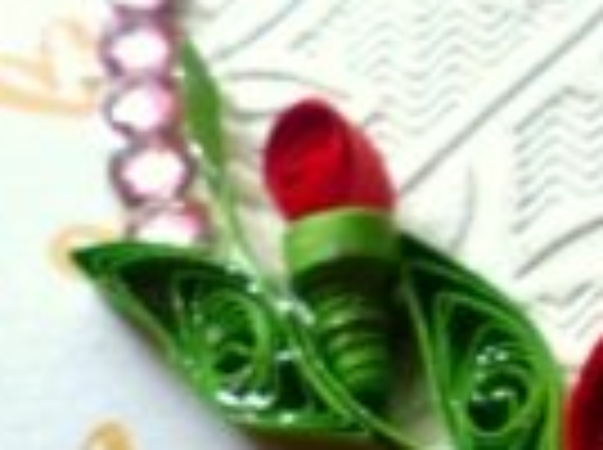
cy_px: 333
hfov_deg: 14.7
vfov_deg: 13.1
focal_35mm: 112
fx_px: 1948
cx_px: 1174
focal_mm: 4.5
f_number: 2.8
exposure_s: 1/100
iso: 100
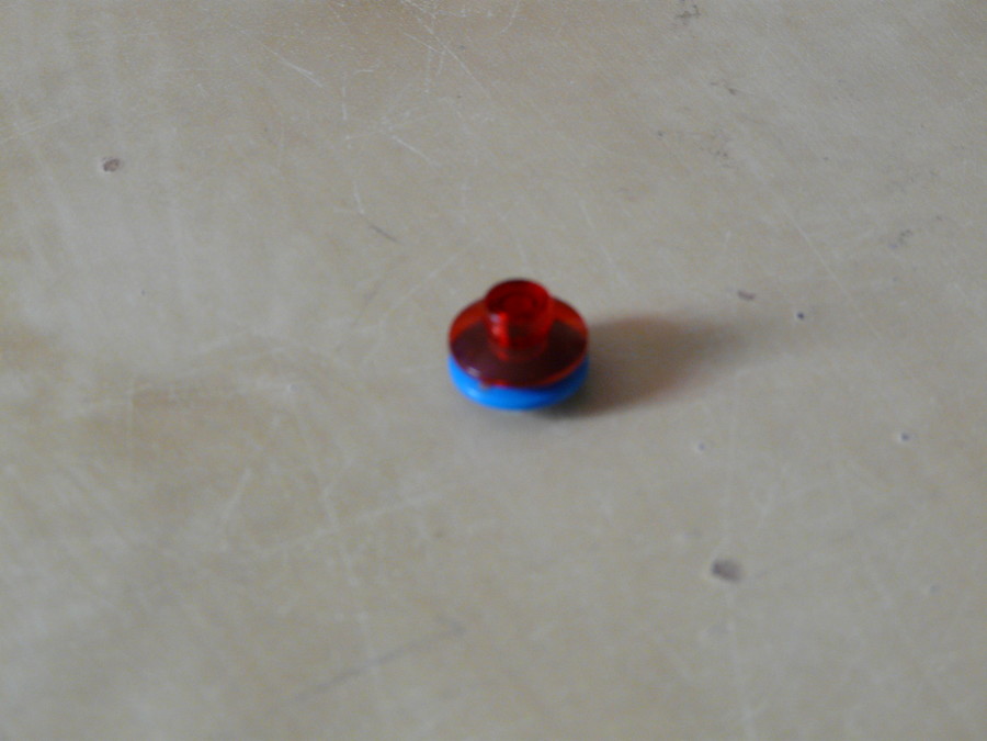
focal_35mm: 171
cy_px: 370
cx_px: 494
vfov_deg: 8.7
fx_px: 4876
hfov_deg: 11.6
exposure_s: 1/15
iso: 200
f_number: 3.6
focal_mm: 28.1
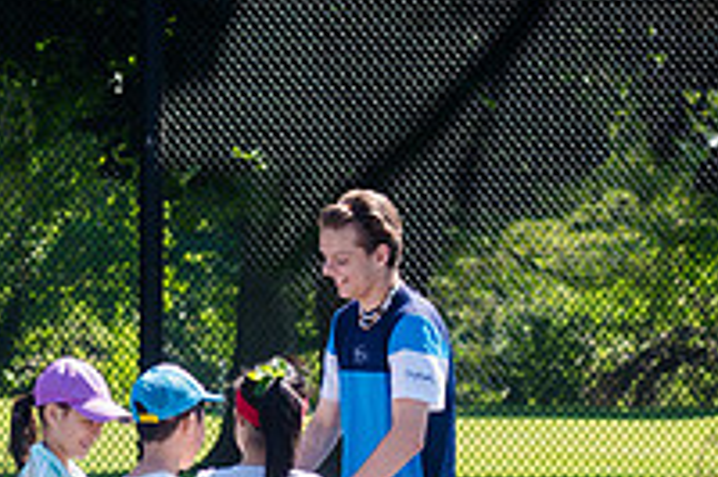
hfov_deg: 7.5
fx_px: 5480
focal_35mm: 275
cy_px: 454
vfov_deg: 5.0
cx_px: -41
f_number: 5
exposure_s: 1/400
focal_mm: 80
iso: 200
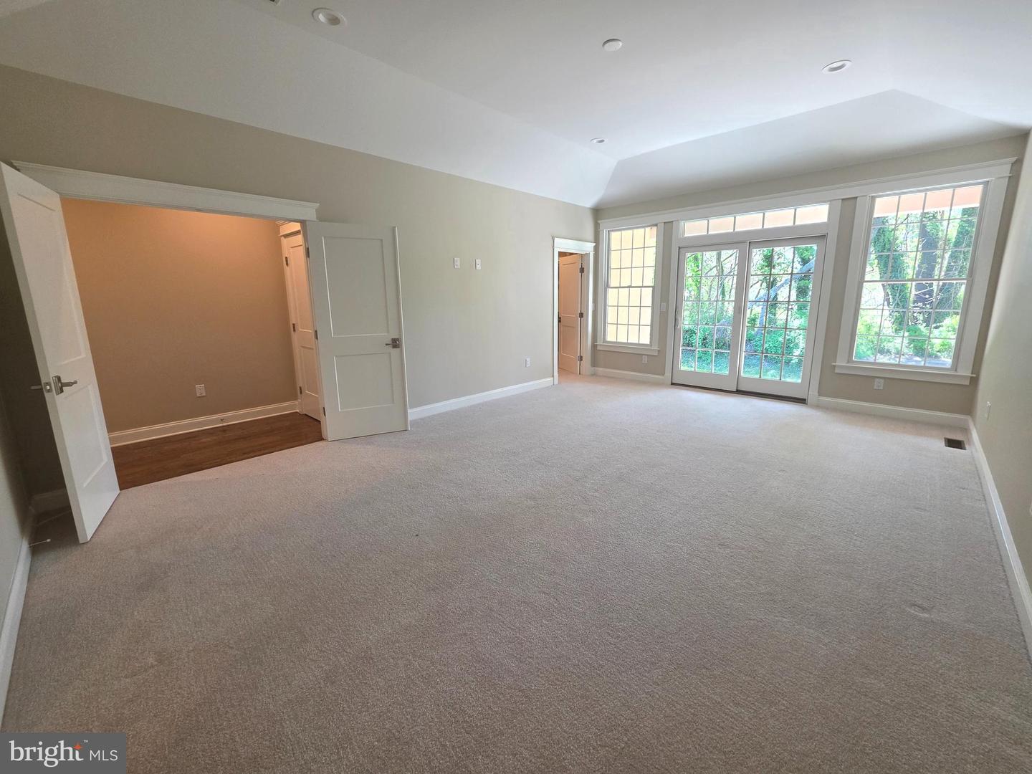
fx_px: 388
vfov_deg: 89.9
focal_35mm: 13
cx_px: 516
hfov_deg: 106.2
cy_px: 387
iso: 80
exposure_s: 1/120
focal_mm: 2.2
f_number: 1.9
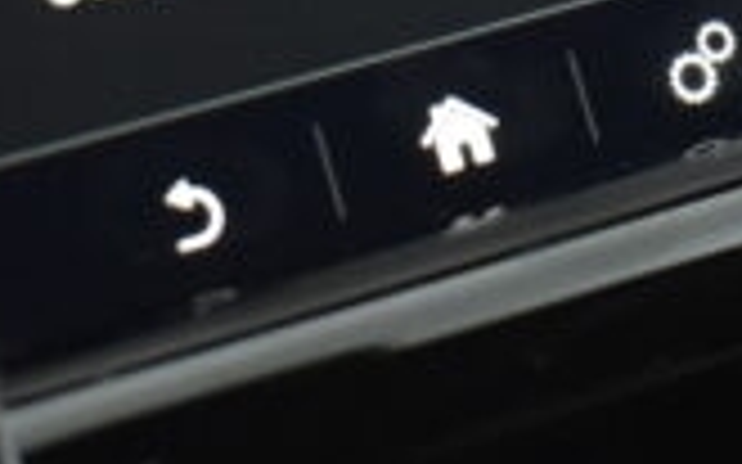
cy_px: -200
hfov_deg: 13.7
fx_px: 3020
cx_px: 823
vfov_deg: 8.6
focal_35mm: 149
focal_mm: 21
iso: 1600
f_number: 3.8
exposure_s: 1/125
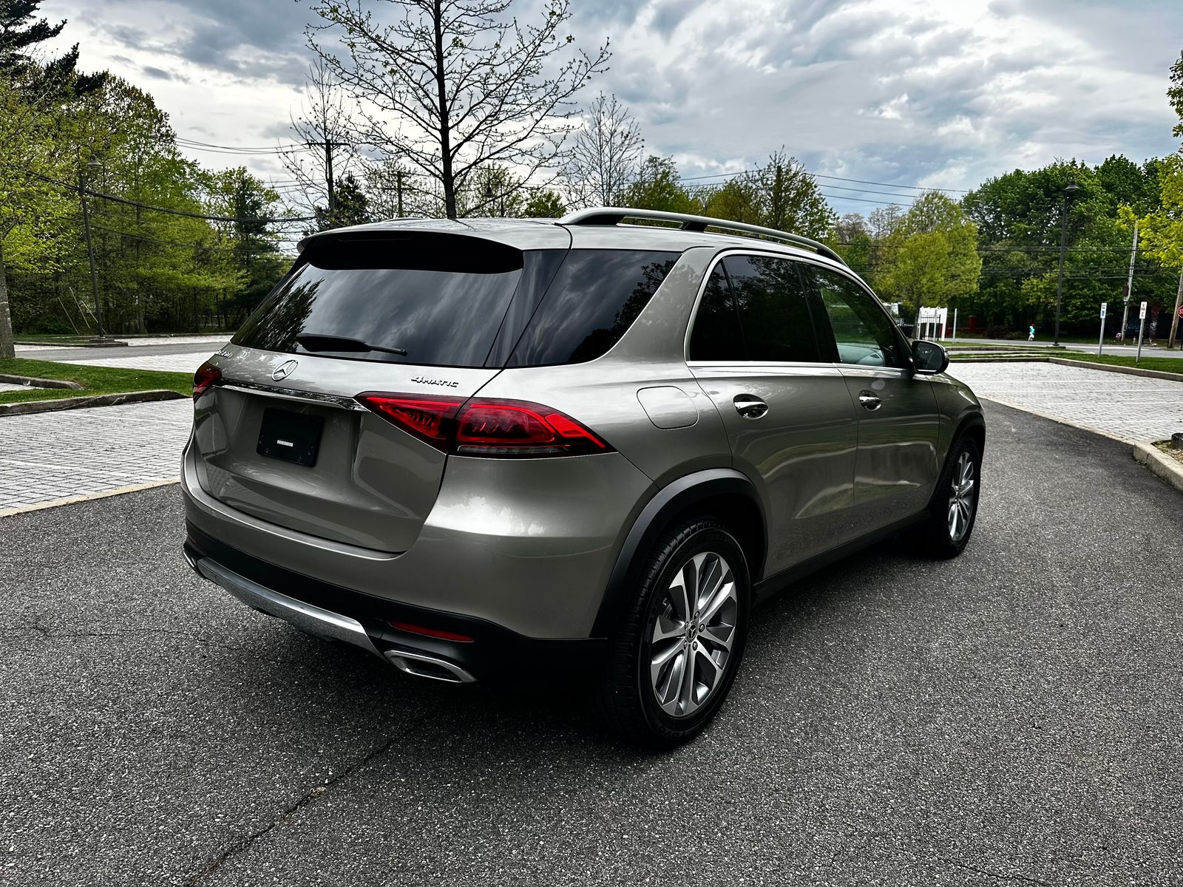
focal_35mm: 24
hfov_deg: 71.6
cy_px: 444
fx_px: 820
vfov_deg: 56.8
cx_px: 592
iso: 80
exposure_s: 1/857
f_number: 1.78
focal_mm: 6.86
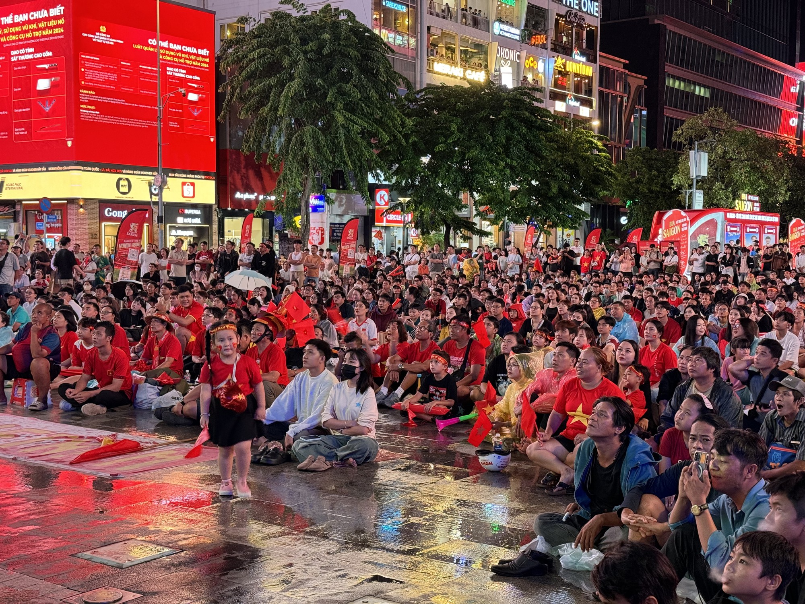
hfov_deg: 39.7
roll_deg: +0.7
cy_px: 302
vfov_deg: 30.3
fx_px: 1116
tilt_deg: -2.9
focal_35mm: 48
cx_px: 402
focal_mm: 6.76
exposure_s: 1/40
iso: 320
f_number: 1.78
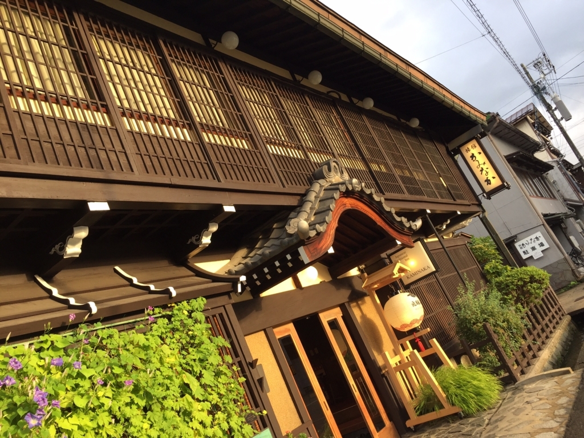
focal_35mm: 29
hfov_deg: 61.7
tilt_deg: +16.1
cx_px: 292
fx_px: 489
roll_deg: +25.5
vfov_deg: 48.2
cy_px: 219
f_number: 2.2
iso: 32
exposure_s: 1/120
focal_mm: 4.15
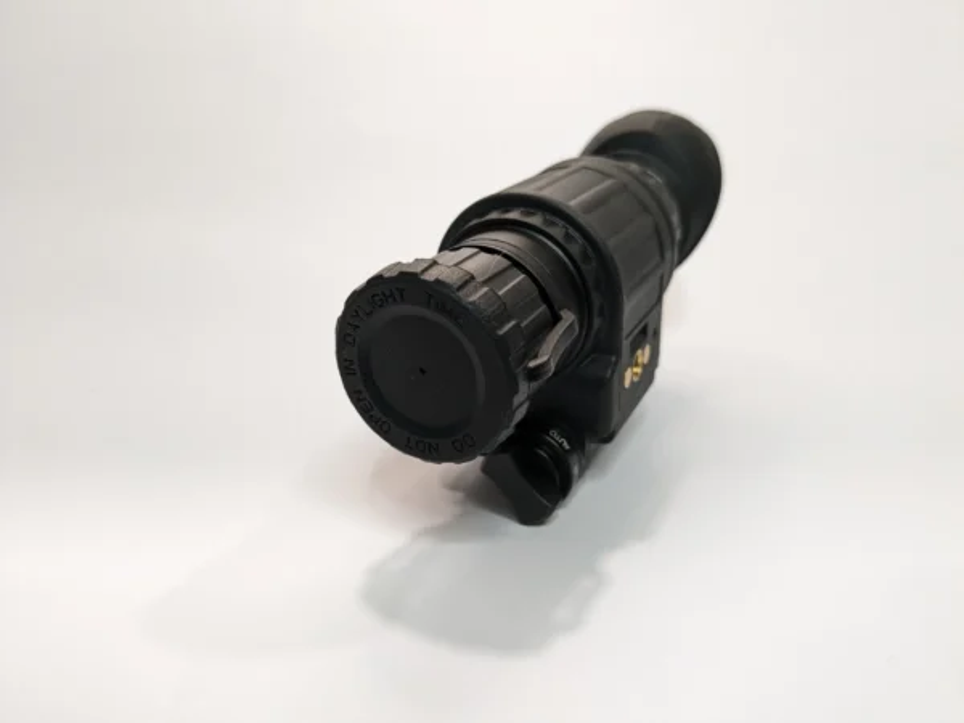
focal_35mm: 27
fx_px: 752
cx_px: 482
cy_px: 362
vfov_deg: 51.4
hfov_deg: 65.3
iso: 89
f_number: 1.73
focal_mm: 4.38
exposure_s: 1/50
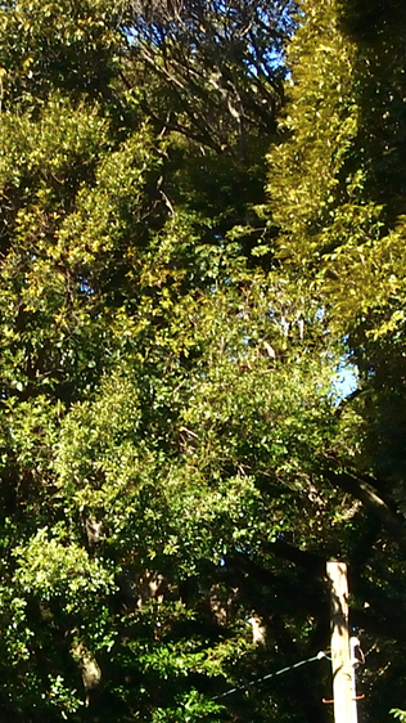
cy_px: 832
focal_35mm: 134
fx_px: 2565
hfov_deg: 8.7
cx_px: -337
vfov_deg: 15.5
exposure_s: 1/100
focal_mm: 24
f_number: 16
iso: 200
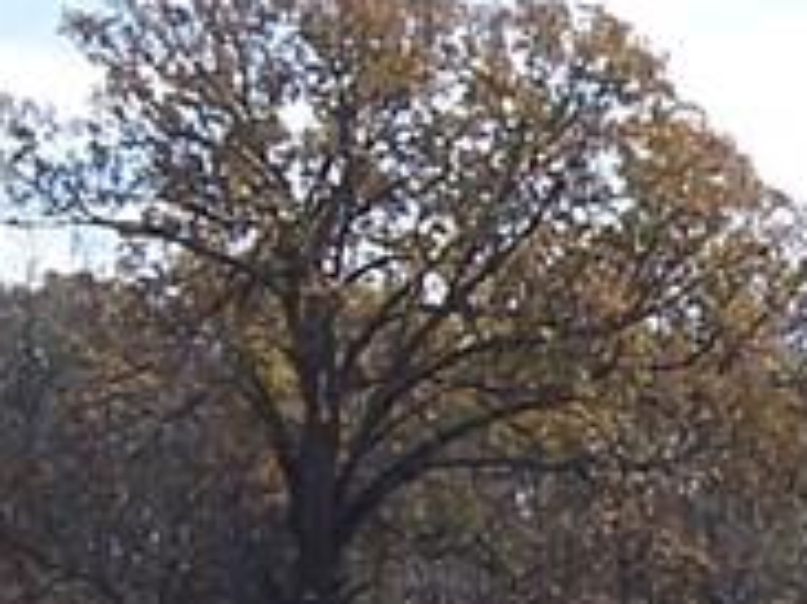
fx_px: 4310
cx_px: 970
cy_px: 529
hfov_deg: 10.5
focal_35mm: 185
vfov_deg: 8.0
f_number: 3.4
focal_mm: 5.5
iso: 80
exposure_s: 1/750
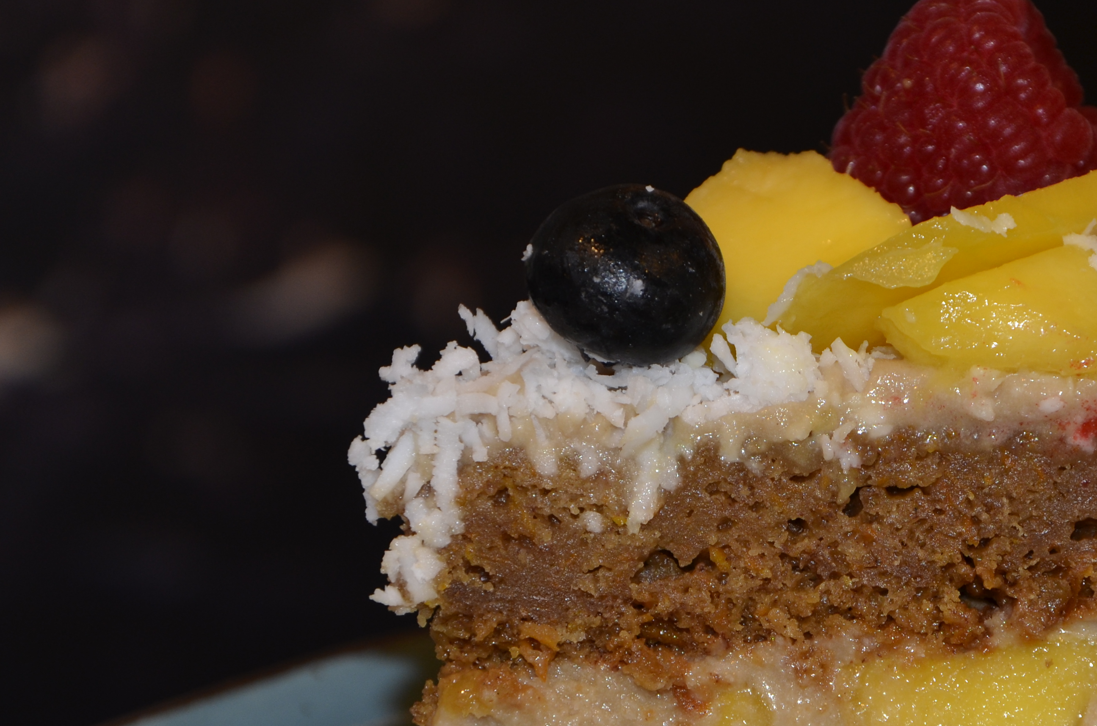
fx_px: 6506
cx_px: 784
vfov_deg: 6.4
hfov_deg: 9.6
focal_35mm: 214
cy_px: 496
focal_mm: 75
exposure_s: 1/30
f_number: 5.6
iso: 200
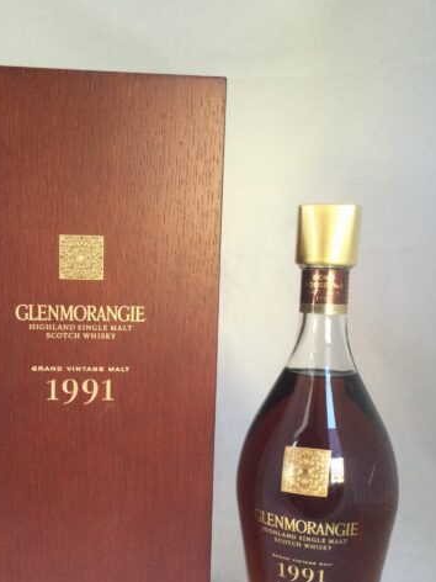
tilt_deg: -7.1
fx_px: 705
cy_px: 353
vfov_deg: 44.5
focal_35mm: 42
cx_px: 166
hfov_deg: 34.2
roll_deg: -0.5
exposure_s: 1/33
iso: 160
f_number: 2.4
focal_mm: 3.3
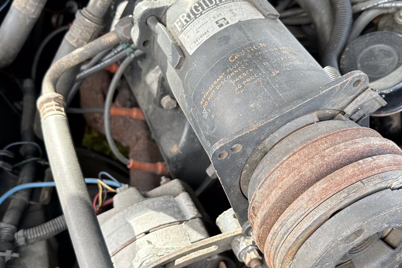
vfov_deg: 31.2
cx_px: 223
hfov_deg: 45.4
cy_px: 139
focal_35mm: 43
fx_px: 480
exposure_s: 1/127
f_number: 1.78
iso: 64
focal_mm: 6.86
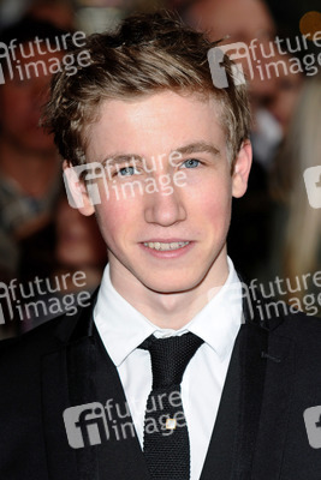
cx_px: 160
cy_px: 240
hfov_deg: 9.2
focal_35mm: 150
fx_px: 2004
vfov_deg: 13.7
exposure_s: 1/200
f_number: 4.5
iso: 320
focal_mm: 100
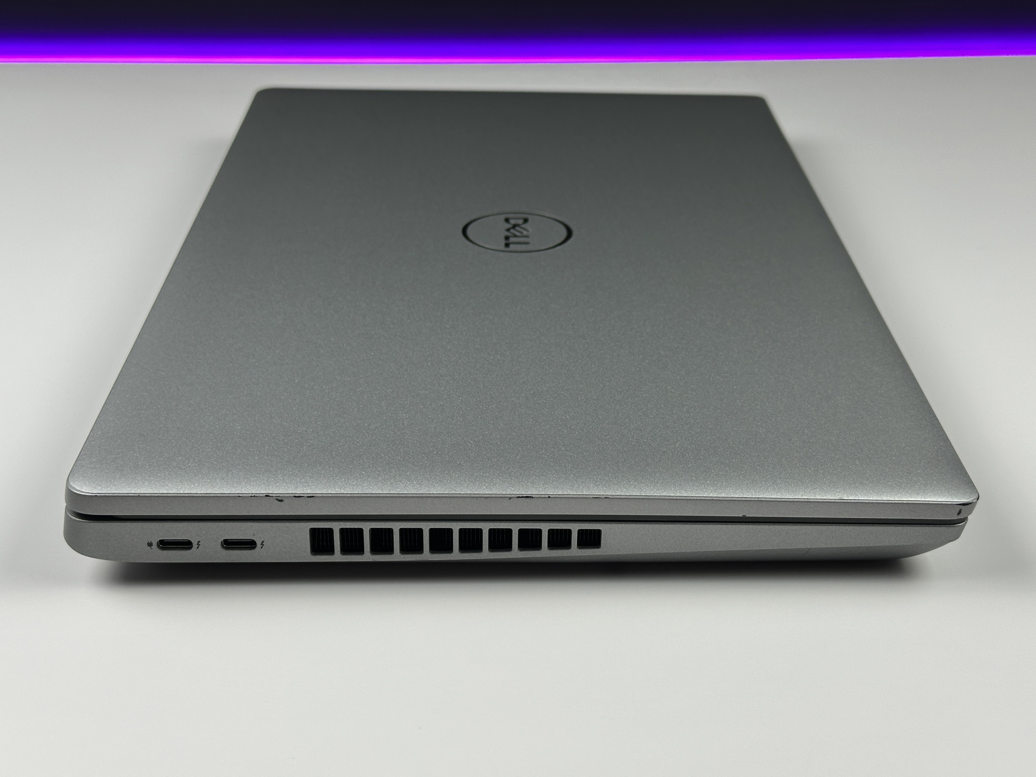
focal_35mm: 48
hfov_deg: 39.7
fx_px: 1437
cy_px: 388
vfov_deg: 30.3
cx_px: 518
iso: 64
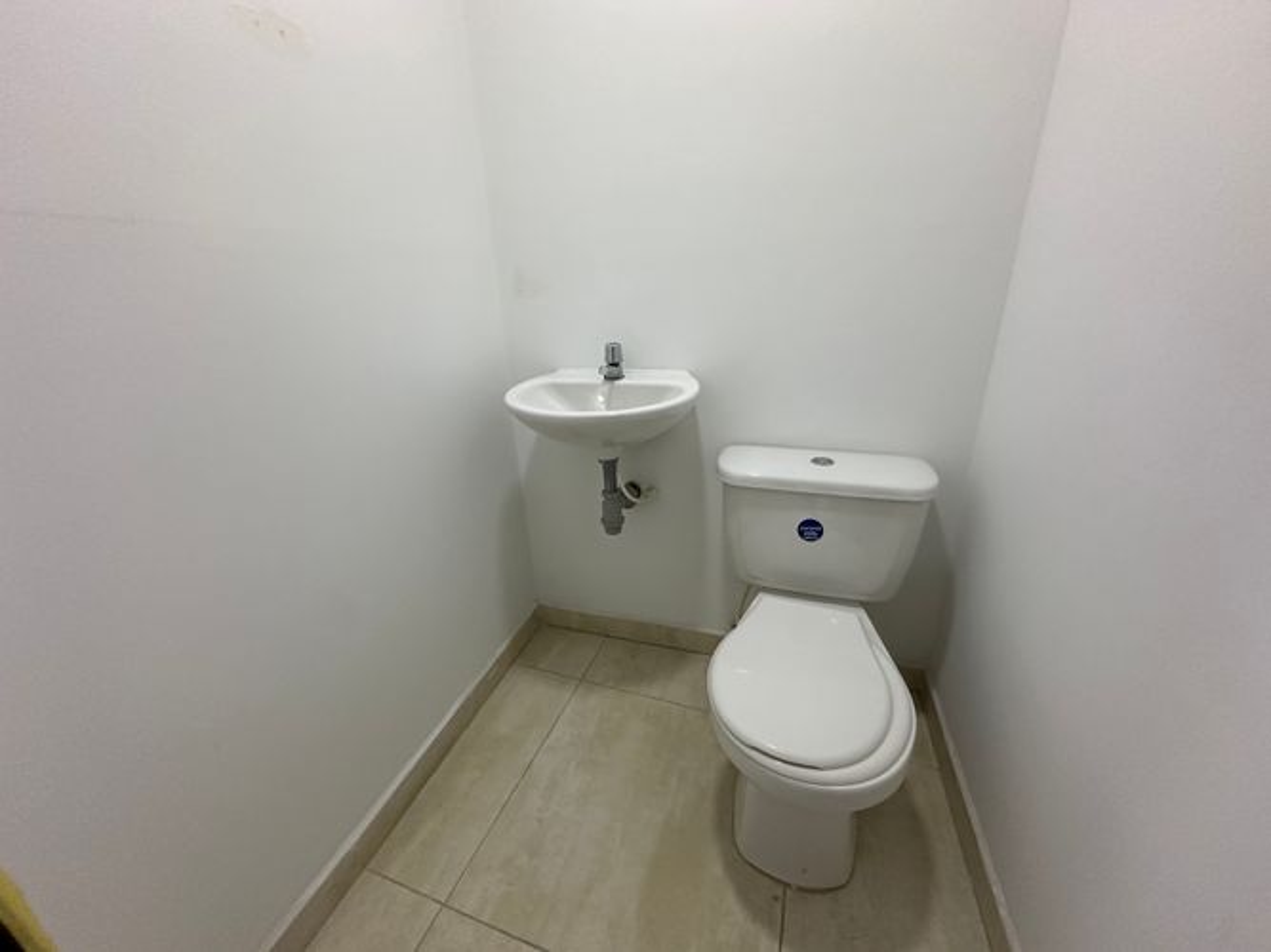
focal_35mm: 14
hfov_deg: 102.1
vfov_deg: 85.7
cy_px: 476
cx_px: 636
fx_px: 514
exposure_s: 1/120
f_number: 2.2
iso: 320
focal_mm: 2.22
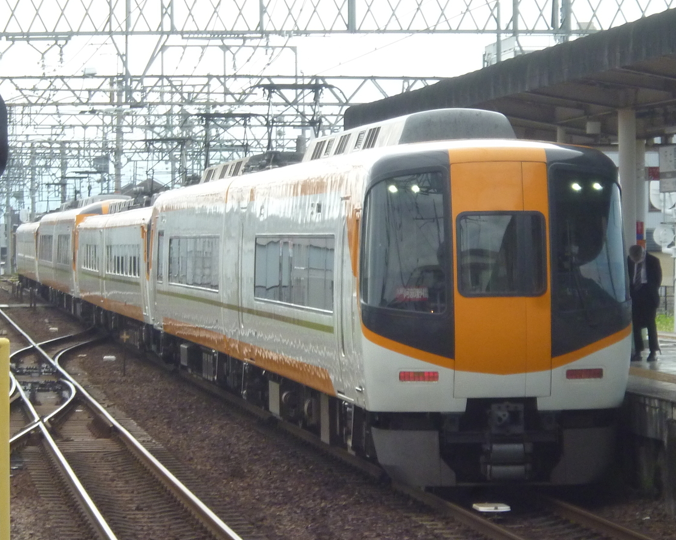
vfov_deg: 7.8
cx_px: 356
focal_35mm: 198
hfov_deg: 9.8
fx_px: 3961
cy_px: 270
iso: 250
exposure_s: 1/125
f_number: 6.5
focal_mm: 20
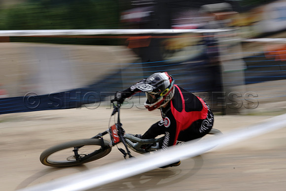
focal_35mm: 70
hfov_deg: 28.8
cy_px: 96
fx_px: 556
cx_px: 143
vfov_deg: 19.5
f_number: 16
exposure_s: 1/60
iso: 125
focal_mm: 70
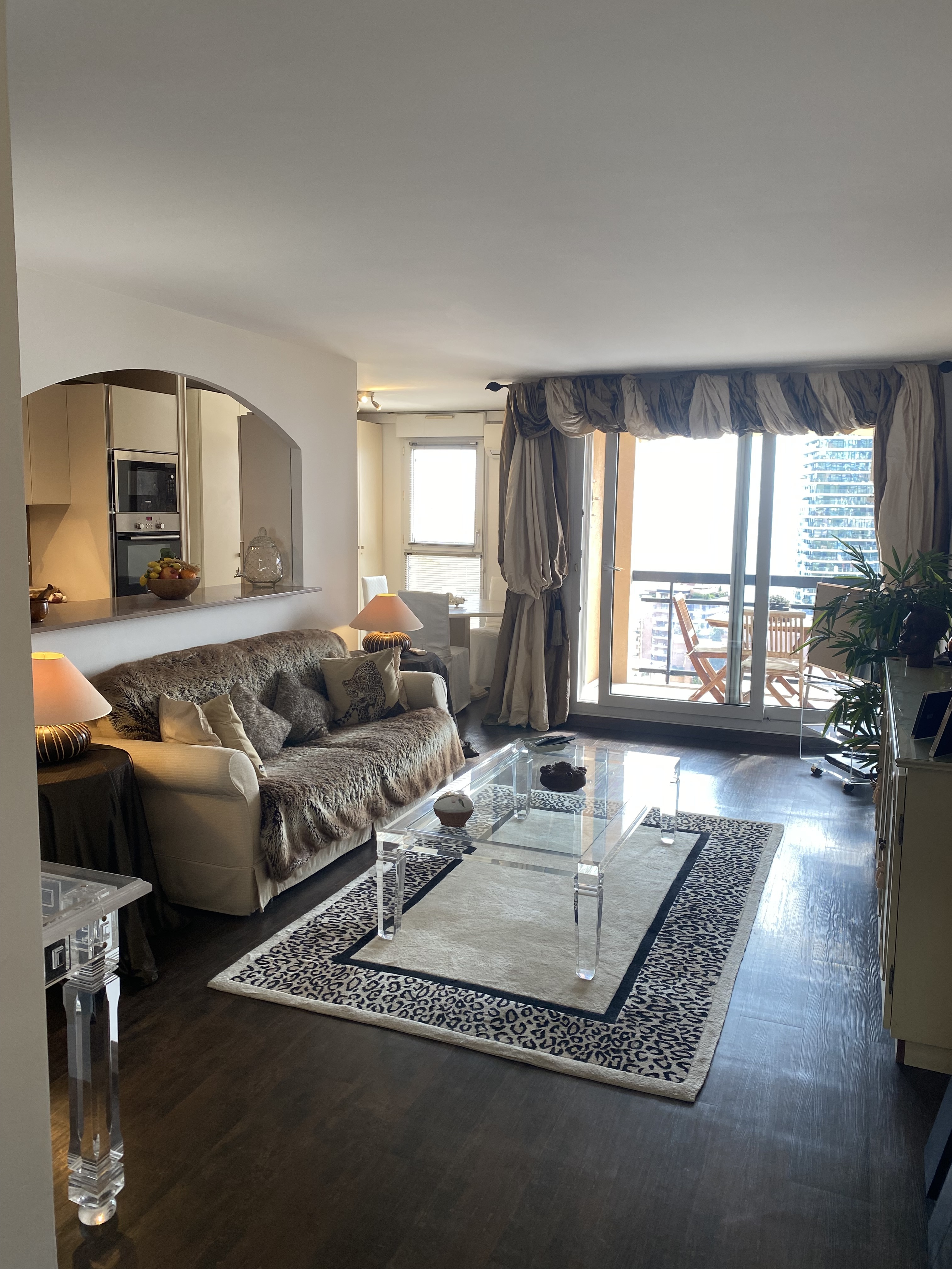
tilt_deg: -5.7
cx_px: 476
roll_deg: +0.0
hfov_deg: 53.1
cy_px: 634
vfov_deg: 67.3
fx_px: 953
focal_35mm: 26
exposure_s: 1/100
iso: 50
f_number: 1.8
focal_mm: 4.25
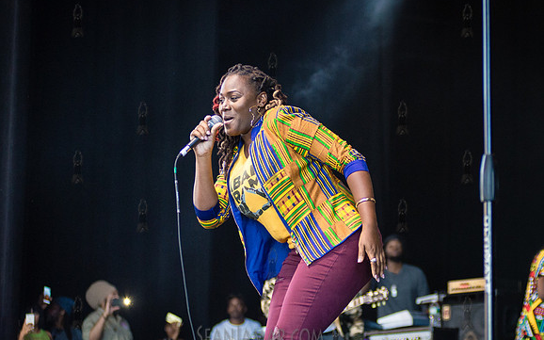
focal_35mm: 118
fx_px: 1749
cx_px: 393
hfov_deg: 17.6
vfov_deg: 11.1
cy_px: 167
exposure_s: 1/400
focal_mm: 80
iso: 2500
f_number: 2.8
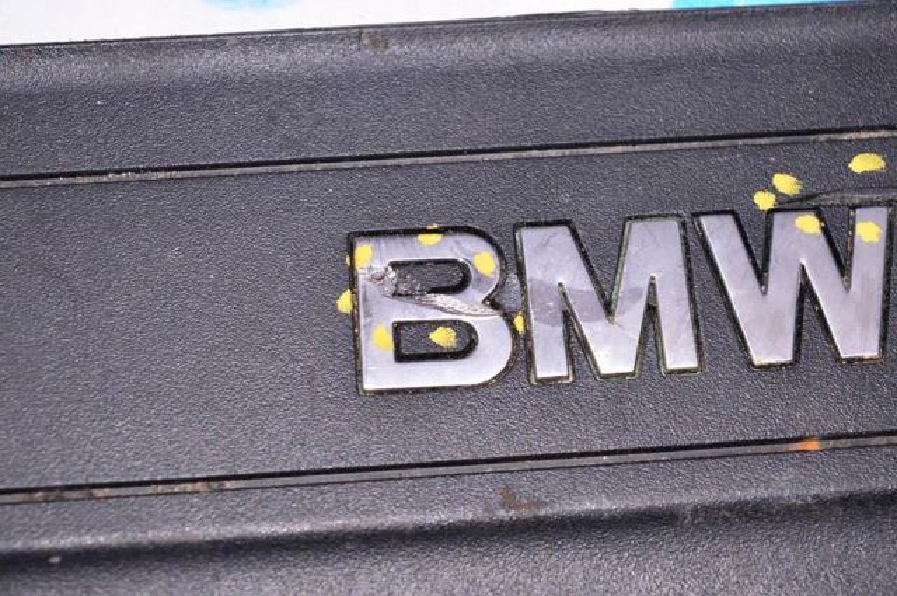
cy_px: 298
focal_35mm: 82
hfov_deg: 24.6
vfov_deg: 16.5
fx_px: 2053
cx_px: 448
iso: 1600
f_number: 8
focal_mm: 55
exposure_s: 1/200
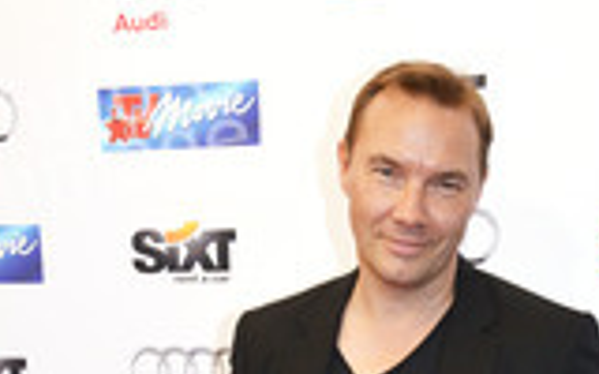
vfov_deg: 12.0
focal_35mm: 99
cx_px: 462
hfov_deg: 20.8
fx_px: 1616
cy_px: 707
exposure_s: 1/200
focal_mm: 26
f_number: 6.3
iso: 1600
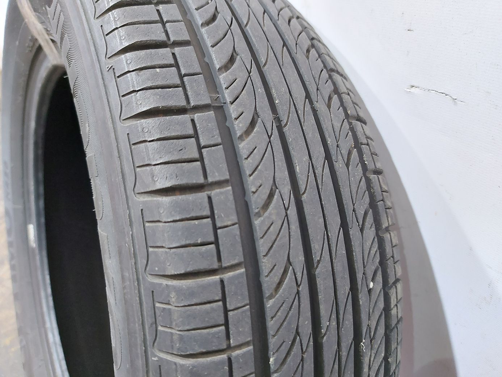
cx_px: 251
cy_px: 188
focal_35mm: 24
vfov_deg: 56.8
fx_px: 348
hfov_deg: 71.6
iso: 400
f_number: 1.8
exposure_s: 1/25
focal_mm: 5.23
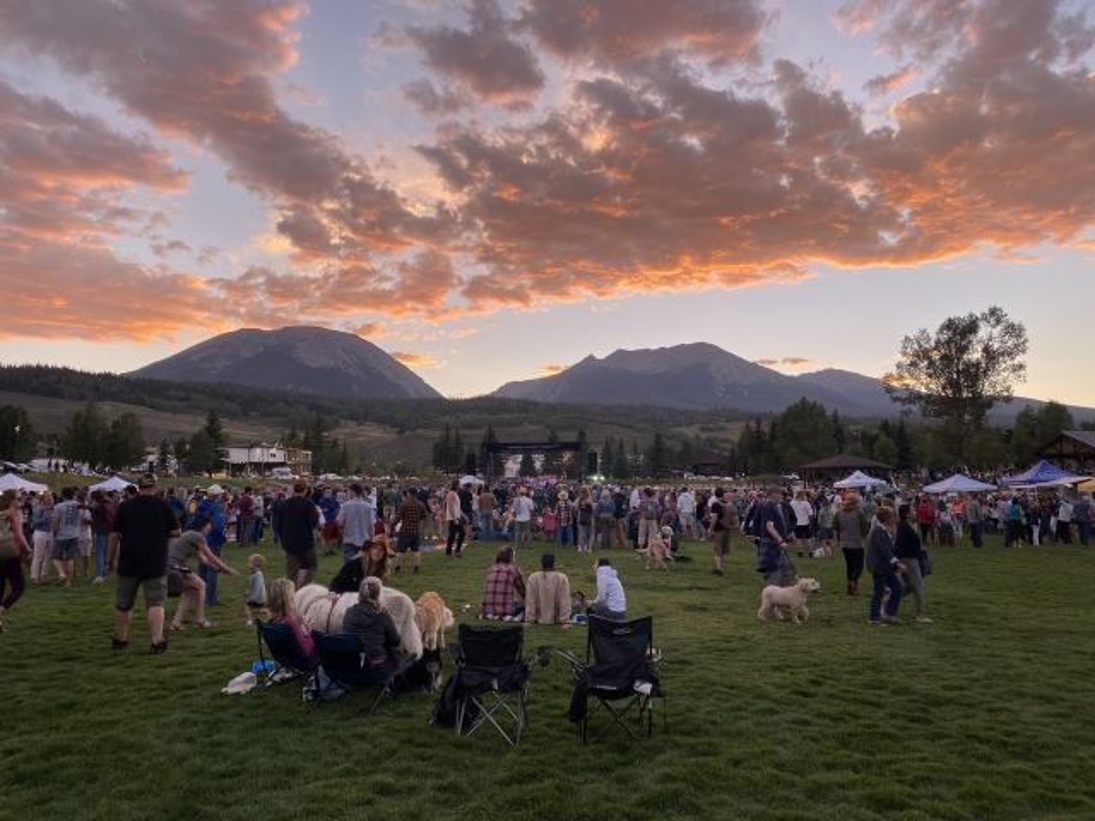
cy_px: 410
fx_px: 822
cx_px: 548
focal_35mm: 26
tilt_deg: +4.5
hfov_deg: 67.3
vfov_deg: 53.1
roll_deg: +0.4
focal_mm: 4.25
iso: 32
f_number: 1.8
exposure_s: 1/122
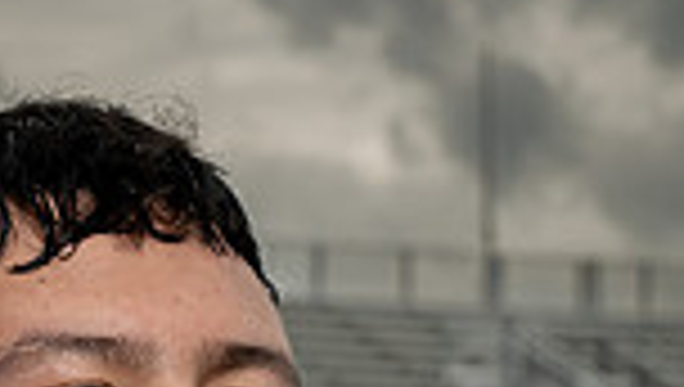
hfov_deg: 9.9
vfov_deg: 5.4
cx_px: 86
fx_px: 3941
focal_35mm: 217
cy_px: 909
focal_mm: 70
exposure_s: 1/250
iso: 250
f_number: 8
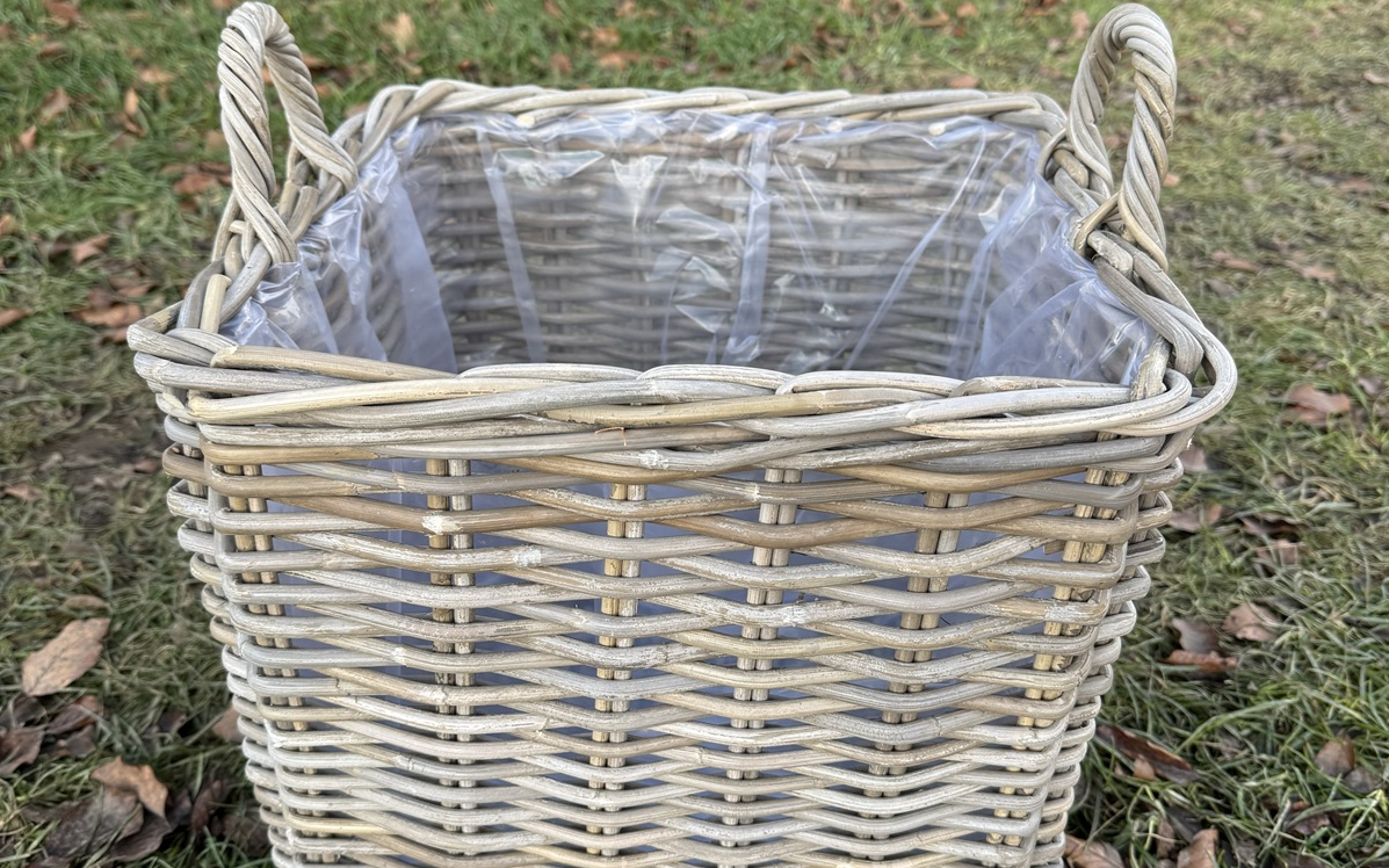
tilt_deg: -30.7
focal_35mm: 34
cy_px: 413
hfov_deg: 56.7
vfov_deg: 37.3
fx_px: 1287
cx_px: 695
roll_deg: -1.1
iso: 80
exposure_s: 1/428
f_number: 1.78
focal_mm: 6.76
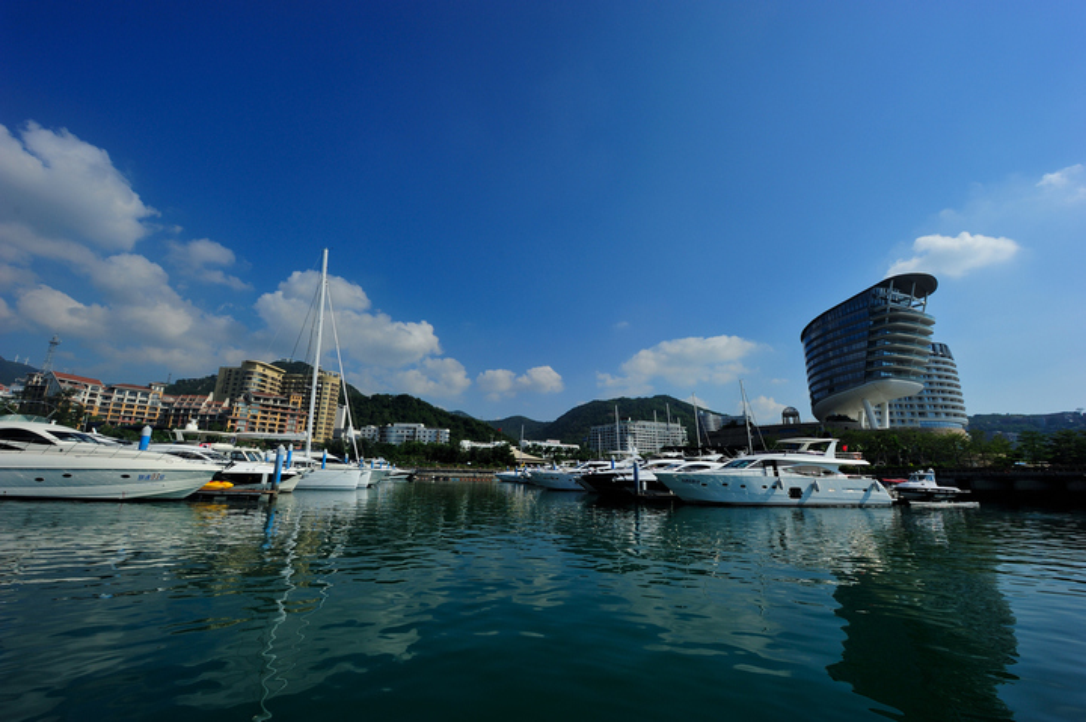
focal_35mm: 14
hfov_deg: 104.3
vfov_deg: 81.1
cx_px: 543
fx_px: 422
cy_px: 361
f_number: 9
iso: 200
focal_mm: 14
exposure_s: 1/1000
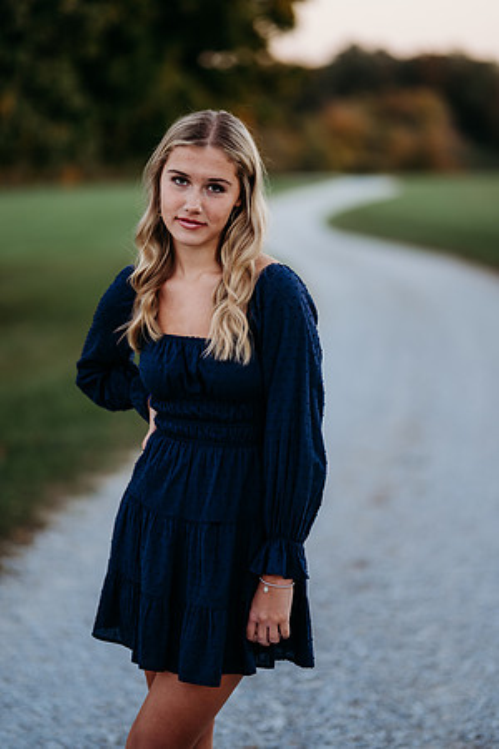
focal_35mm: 85
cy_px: 374
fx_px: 1767
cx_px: 250
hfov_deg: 16.1
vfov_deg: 23.9
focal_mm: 85
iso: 200
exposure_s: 1/125
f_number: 1.4
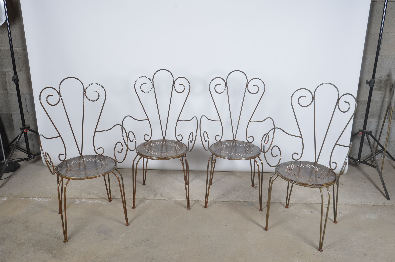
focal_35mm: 33
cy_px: 131
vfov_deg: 39.8
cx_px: 198
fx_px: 361
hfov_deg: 57.3
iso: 100
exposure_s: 1/125
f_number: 11
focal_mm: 22
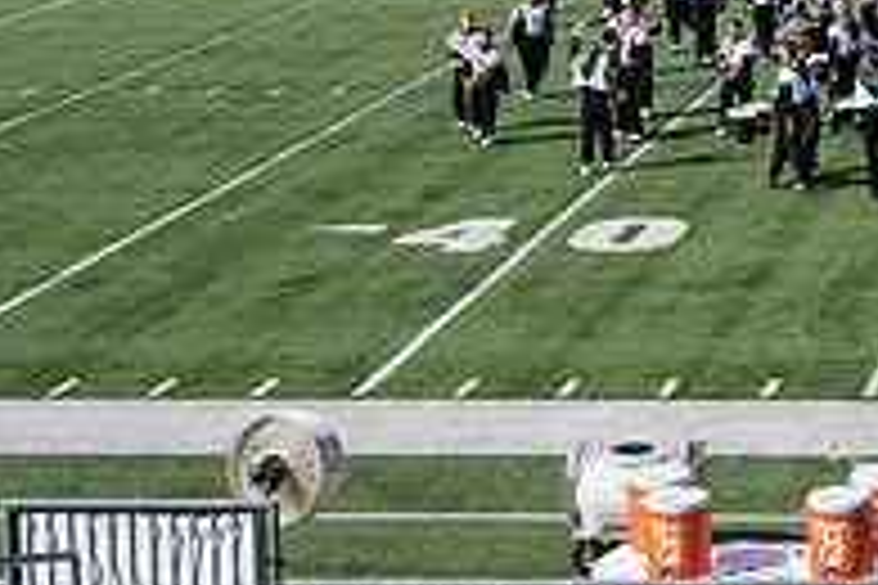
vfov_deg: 11.0
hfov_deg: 15.6
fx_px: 2975
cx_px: 1261
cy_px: -128
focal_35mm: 122
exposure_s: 1/400
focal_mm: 27
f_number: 9
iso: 200
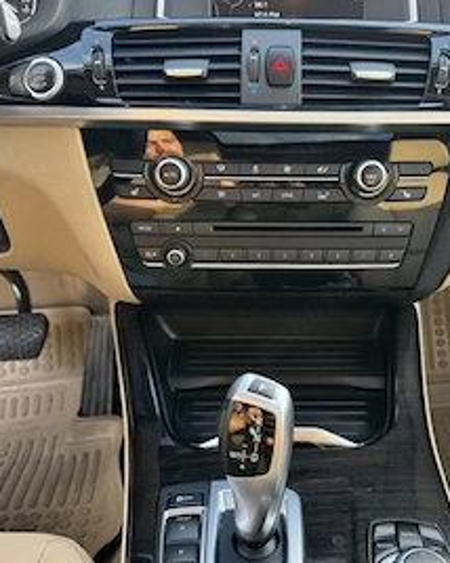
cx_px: 296
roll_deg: -1.4
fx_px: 583
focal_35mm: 35
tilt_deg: -31.2
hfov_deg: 41.7
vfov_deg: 51.4
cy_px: 315
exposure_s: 1/121
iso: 160
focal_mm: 6.76
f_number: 1.78
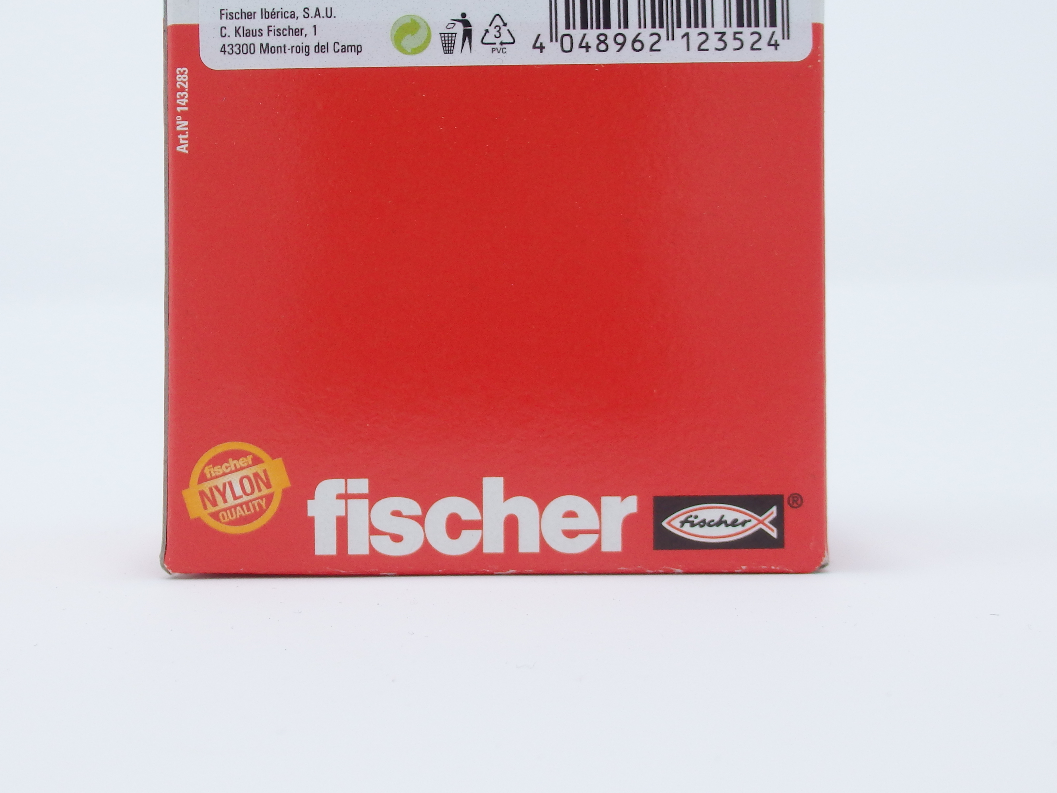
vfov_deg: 33.5
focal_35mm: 43
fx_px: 1313
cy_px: 331
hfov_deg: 43.8
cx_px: 495
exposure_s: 1/200
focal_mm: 5.5
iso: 125
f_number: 3.3
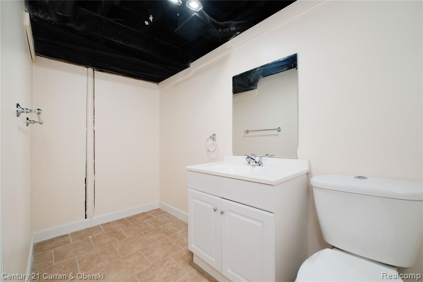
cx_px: 212
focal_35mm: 15
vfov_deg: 77.3
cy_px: 141
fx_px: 176
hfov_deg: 100.4
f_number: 5
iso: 800
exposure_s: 1/250
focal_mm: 10
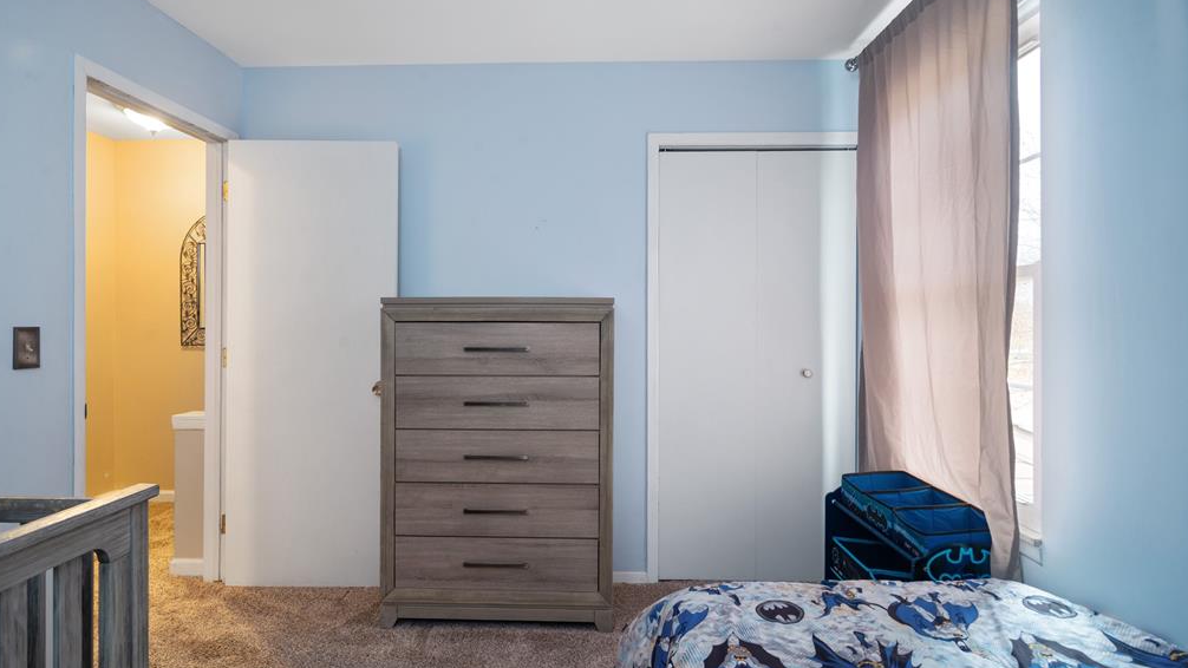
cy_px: 365
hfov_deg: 61.0
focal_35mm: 32
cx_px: 594
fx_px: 1008
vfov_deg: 36.7
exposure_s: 1
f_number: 9
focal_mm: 30
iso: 320
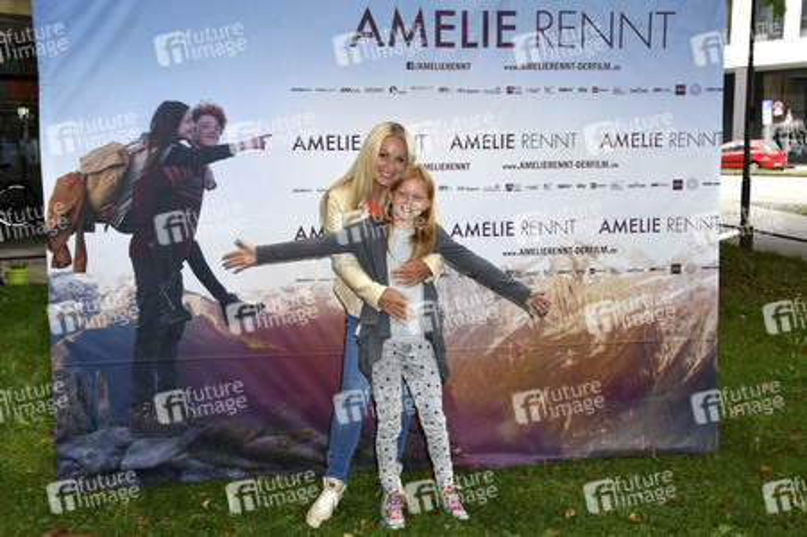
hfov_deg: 49.6
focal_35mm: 39
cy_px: 268
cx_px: 404
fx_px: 874
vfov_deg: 34.2
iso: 500
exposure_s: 1/160
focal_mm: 26
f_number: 6.3
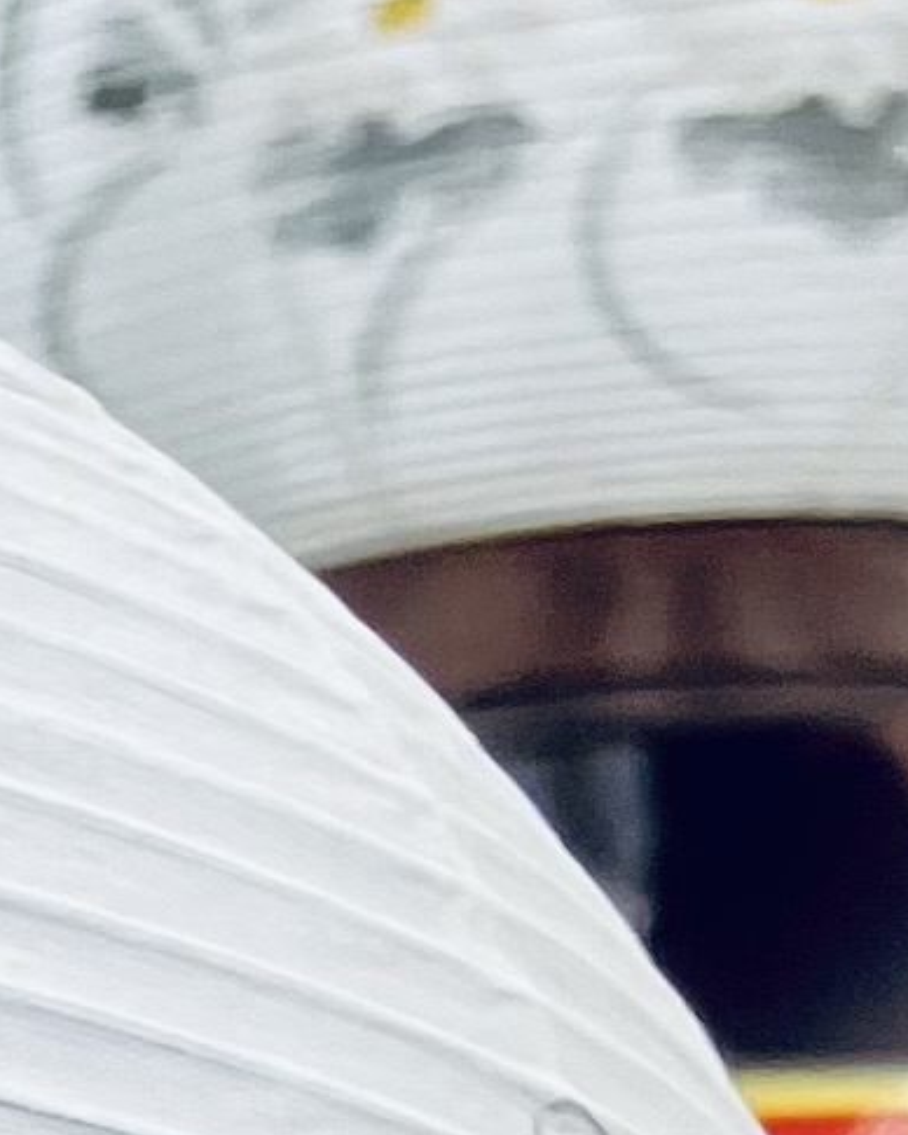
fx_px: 7625
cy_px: 3590
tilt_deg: +1.4
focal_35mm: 227
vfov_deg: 7.4
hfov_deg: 6.1
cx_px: -2123
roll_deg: +2.4
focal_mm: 3.99
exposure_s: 1/120
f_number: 1.8
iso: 40
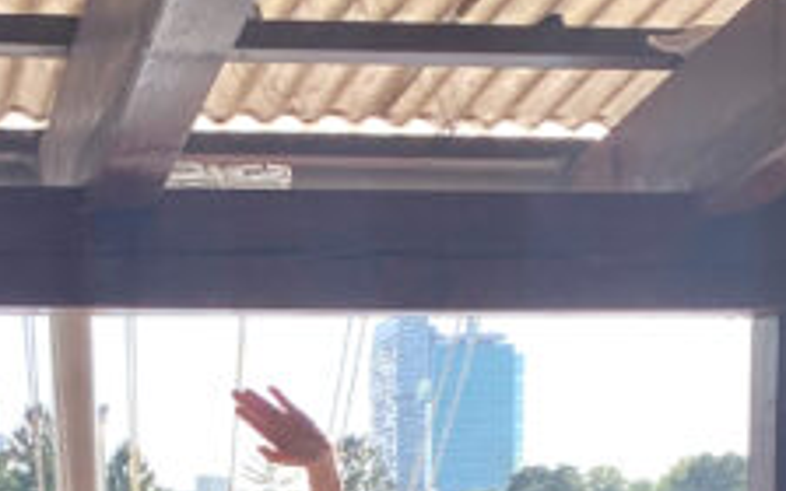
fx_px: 2699
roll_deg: +0.2
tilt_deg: -7.5
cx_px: 207
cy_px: 1017
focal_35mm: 126
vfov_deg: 9.6
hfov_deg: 16.5
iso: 32
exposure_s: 1/733
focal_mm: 4.25
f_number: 1.8
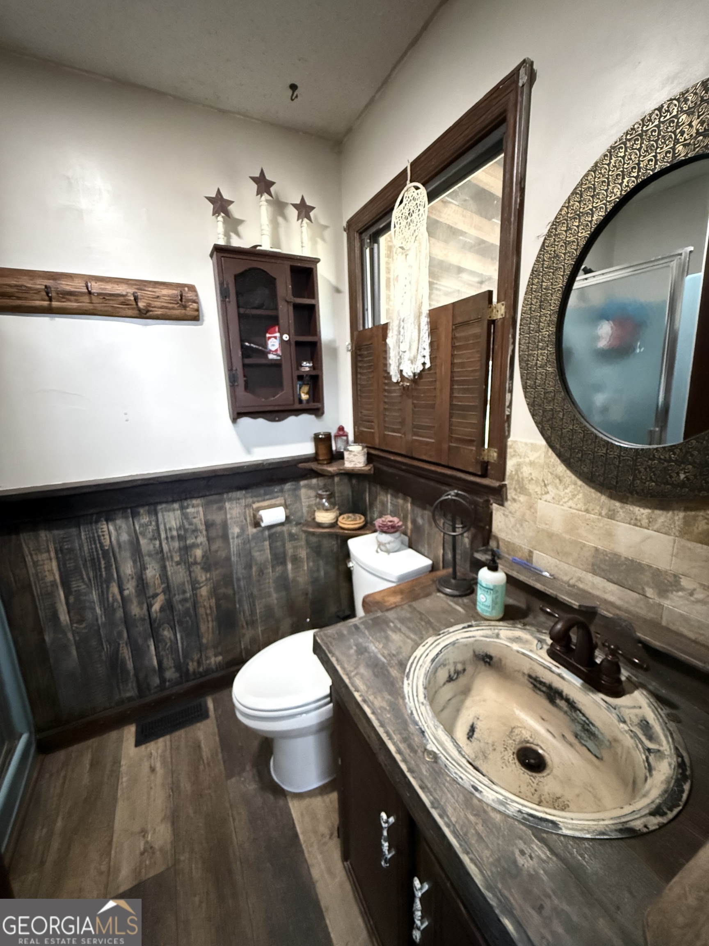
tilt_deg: -11.9
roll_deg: +1.7
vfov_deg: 102.1
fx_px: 382
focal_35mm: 14
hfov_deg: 85.7
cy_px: 473
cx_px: 354
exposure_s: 1/120
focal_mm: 2.22
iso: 2000
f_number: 2.2
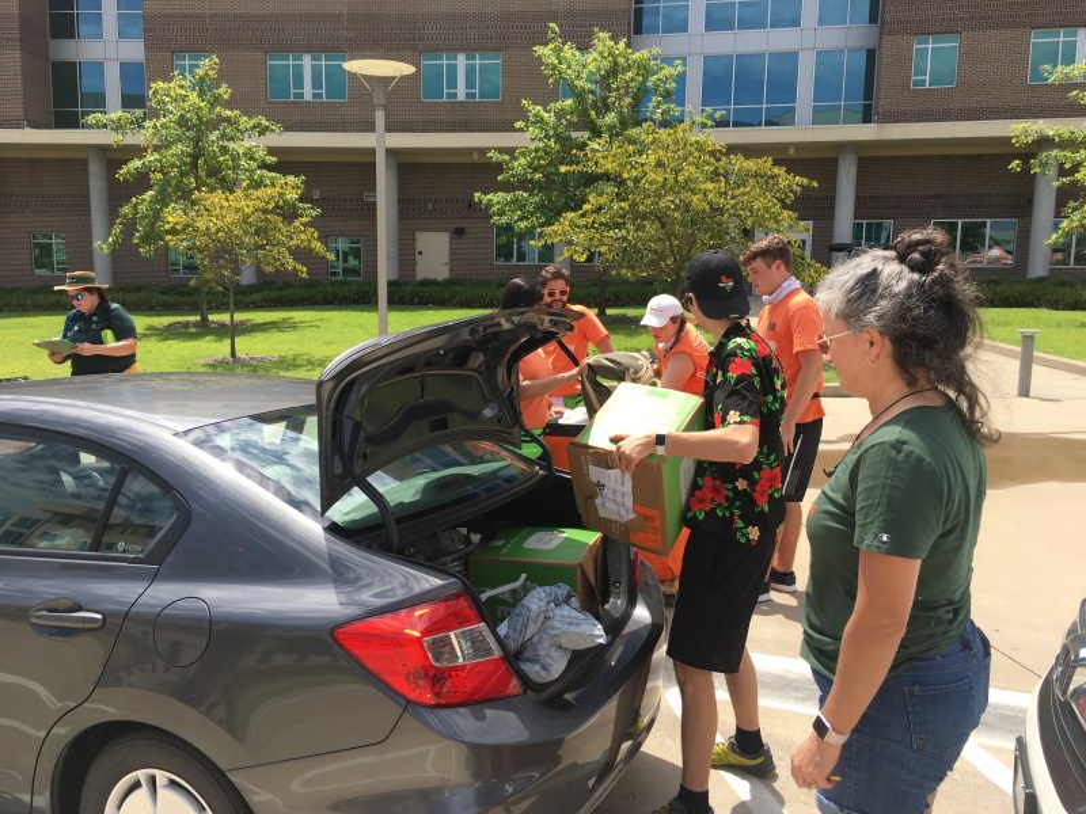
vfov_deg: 48.2
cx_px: 543
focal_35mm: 29
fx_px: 910
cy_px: 407
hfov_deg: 61.7
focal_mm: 4.15
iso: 25
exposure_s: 1/1131
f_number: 2.2
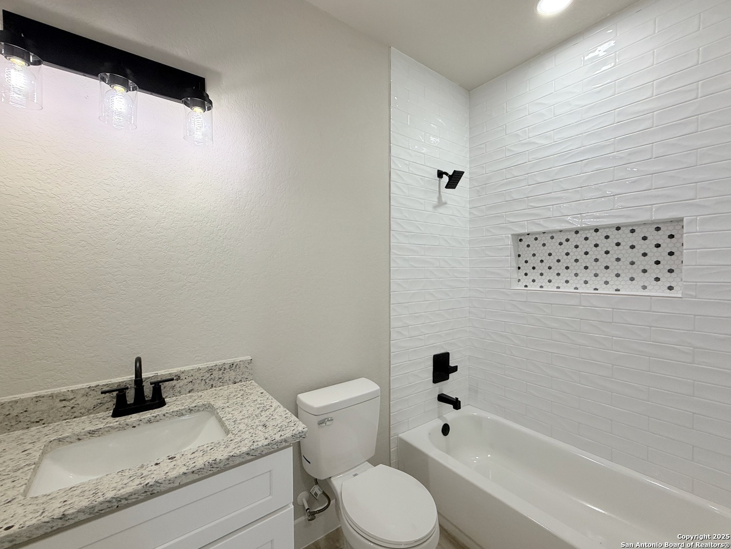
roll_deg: -2.3
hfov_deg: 102.1
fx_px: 296
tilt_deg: -0.3
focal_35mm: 14
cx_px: 366
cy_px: 274
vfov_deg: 85.7
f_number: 2.2
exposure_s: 1/60
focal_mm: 2.22
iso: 64
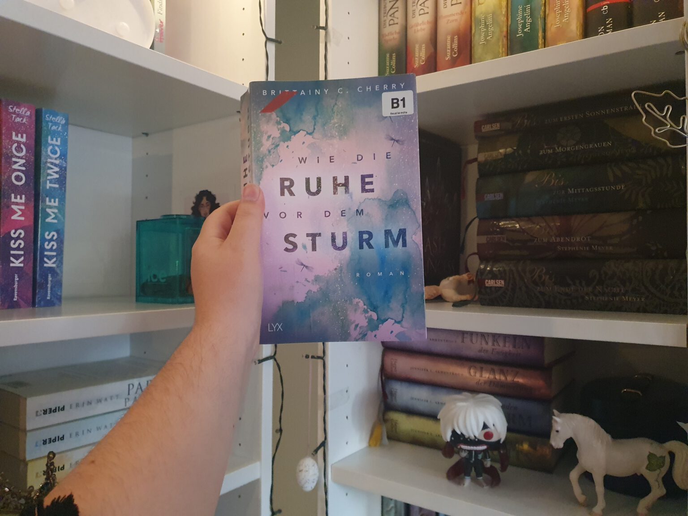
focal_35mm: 26
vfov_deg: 53.1
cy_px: 258
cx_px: 344
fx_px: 517
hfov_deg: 67.3
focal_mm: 4.32
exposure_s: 1/33
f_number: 1.5
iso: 640
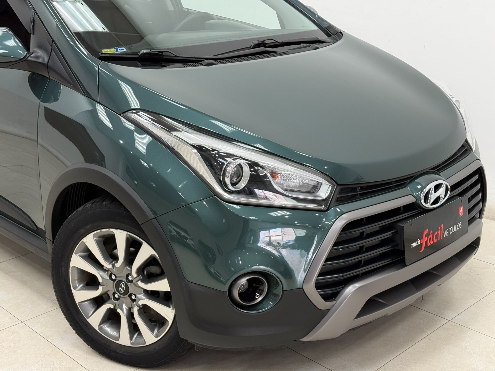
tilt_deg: -18.1
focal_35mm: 48
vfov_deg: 30.3
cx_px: 248
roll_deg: +0.2
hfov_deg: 39.7
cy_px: 186
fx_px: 686
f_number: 1.78
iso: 100
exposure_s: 1/60
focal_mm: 6.76
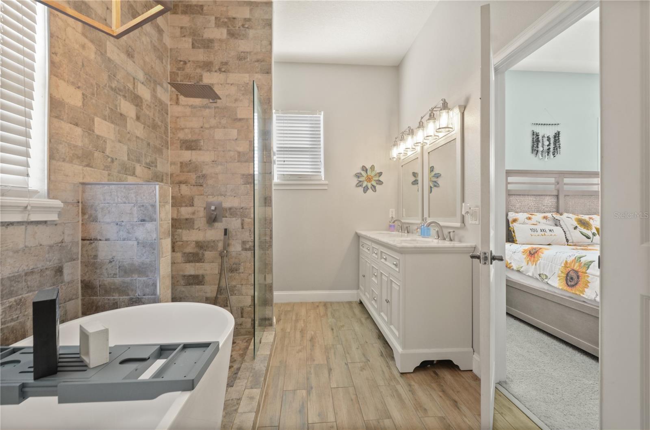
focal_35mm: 15
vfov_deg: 77.0
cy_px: 215
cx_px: 325
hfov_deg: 100.5
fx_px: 270
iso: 250
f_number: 8
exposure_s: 1/2.5
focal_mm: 10
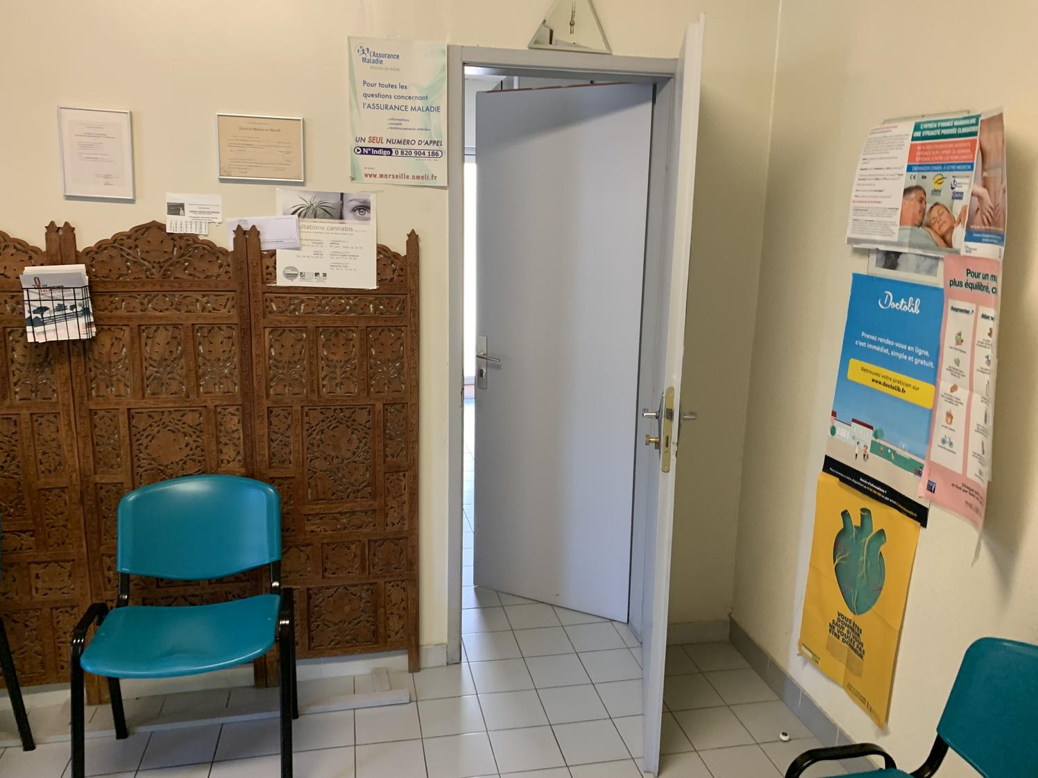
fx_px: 780
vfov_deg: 53.1
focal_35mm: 26
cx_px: 519
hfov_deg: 67.3
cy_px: 389
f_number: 1.8
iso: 200
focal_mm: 4.25
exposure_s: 1/50
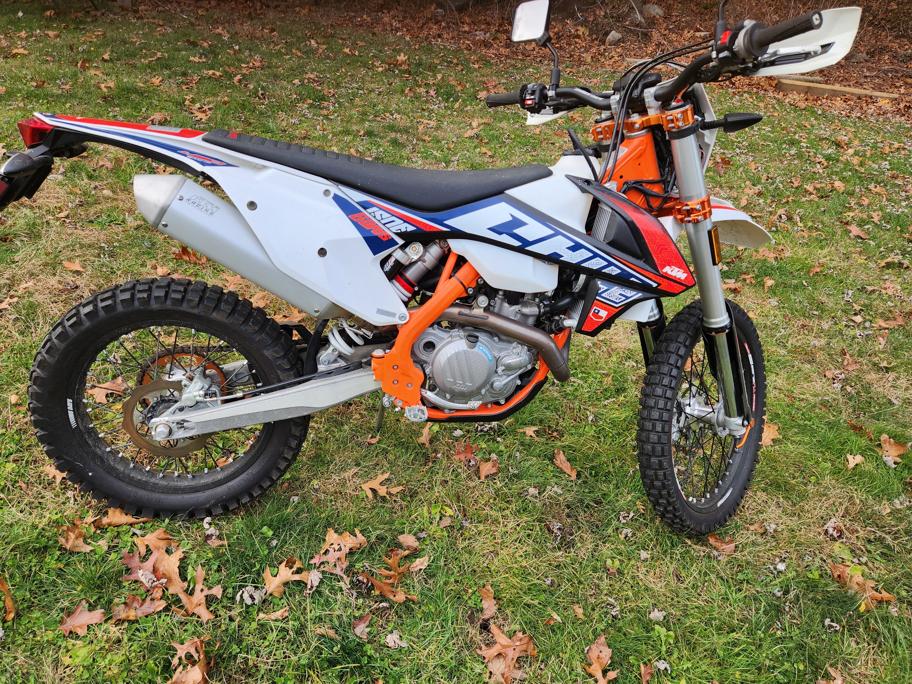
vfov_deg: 56.8
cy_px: 336
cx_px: 438
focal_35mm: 24
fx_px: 632
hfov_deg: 71.6
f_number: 1.8
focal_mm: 5.4
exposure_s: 1/180
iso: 20
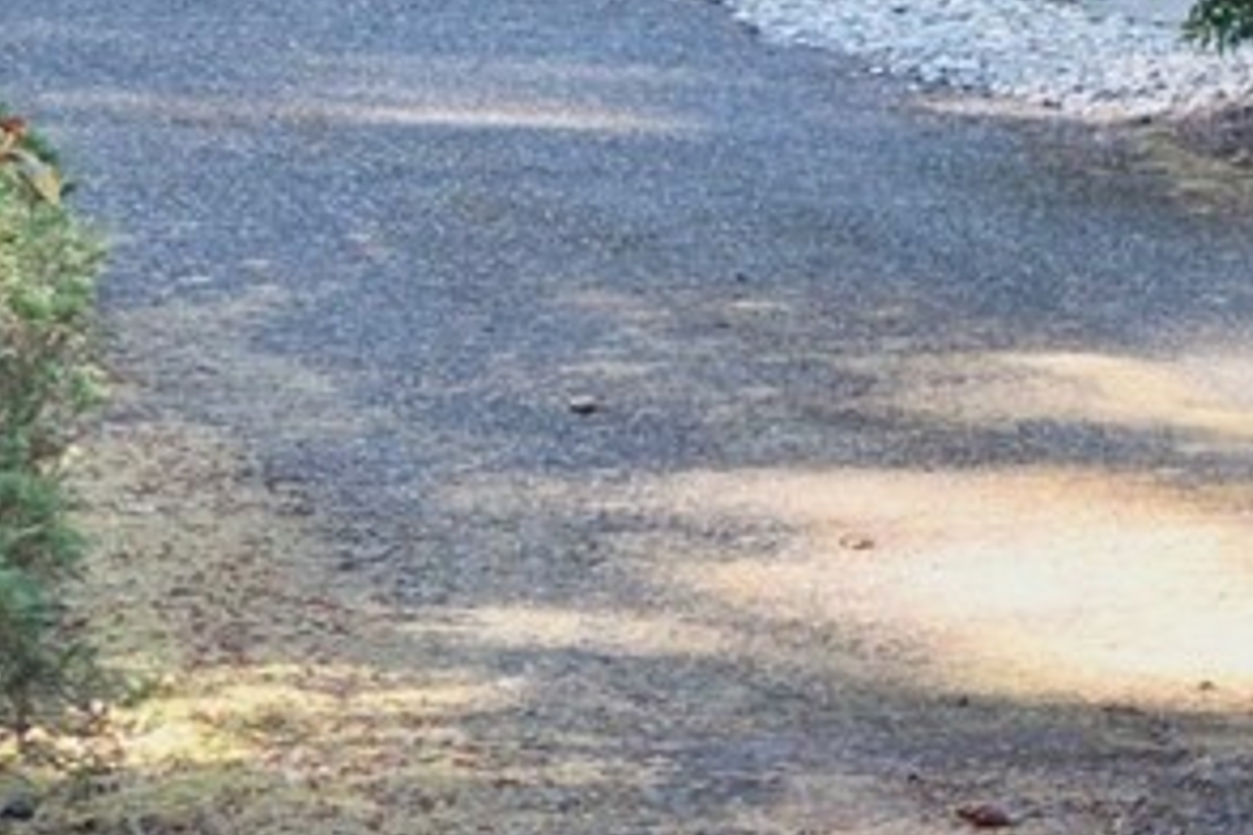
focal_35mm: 173
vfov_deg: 7.4
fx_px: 6021
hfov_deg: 11.0
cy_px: -1163
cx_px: 2374
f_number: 5.6
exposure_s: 1/125
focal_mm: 20
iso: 560
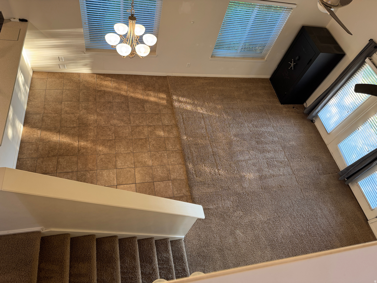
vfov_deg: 56.8
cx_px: 188
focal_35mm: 24
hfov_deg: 71.6
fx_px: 261
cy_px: 142
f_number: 1.78
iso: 125
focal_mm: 6.76
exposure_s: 1/60
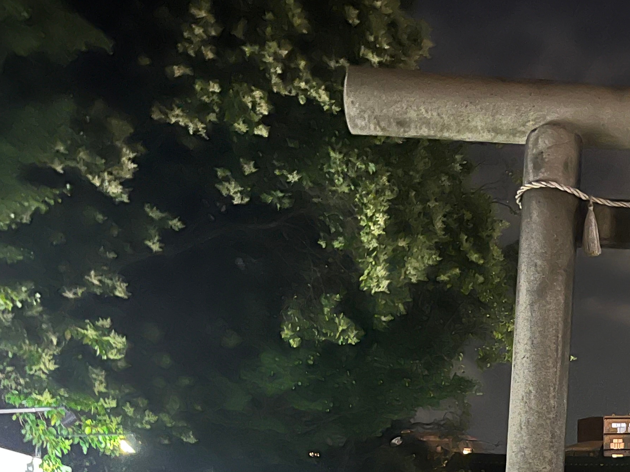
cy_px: 437
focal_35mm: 59
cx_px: 668
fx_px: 1074
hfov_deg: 29.9
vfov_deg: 24.0
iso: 640
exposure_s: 1/13
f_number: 1.6
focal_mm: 5.1
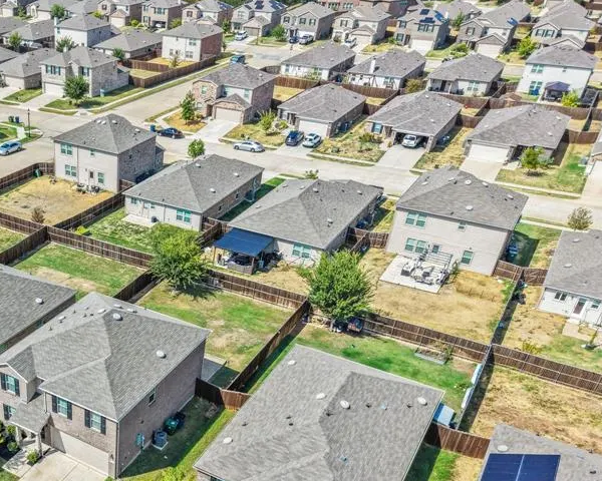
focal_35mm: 40
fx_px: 713
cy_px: 377
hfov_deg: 43.1
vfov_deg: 36.2
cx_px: 96
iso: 100
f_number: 1.8
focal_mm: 8.67
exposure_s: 1/3000
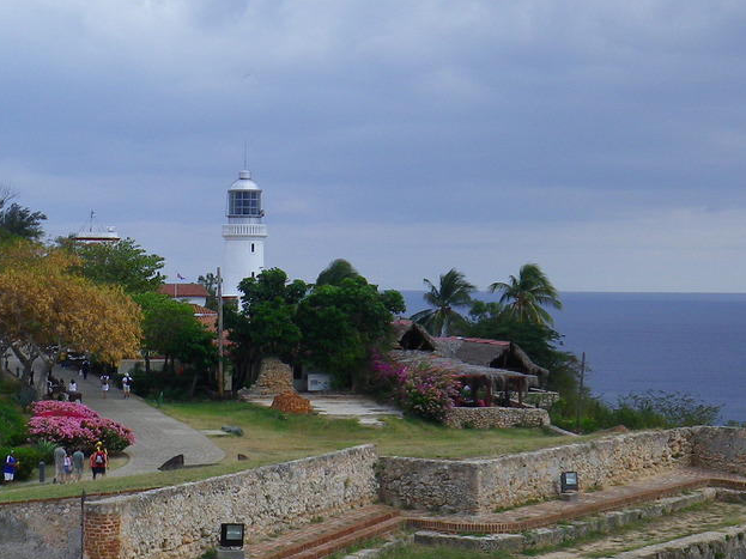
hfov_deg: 24.3
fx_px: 1702
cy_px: 354
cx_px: 154
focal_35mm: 79
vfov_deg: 18.6
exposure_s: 1/80
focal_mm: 7.3
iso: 80
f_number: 10
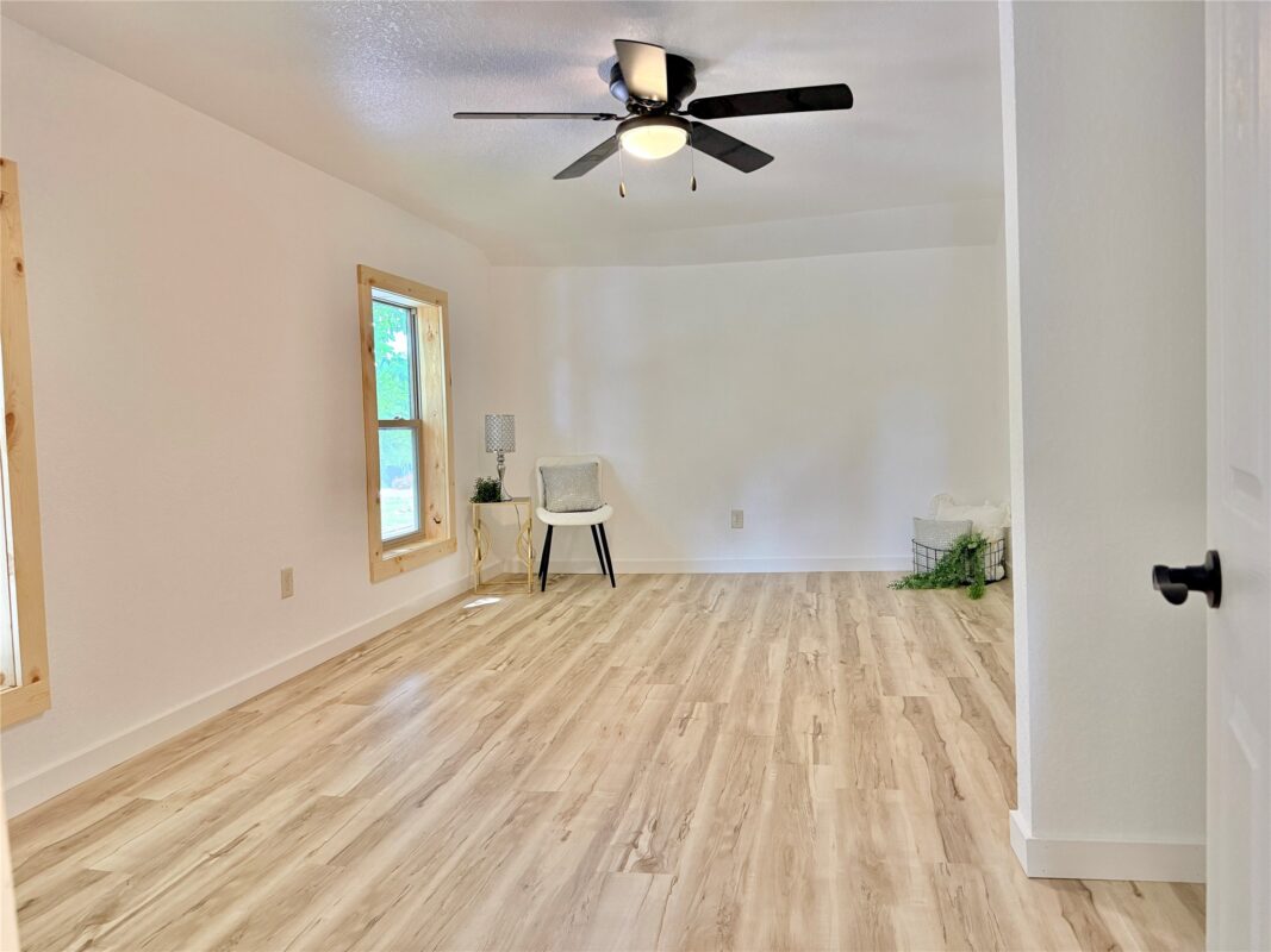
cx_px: 636
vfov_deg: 56.8
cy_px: 476
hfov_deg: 71.6
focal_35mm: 24
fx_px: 881
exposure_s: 1/120
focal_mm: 6.76
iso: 400
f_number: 1.78
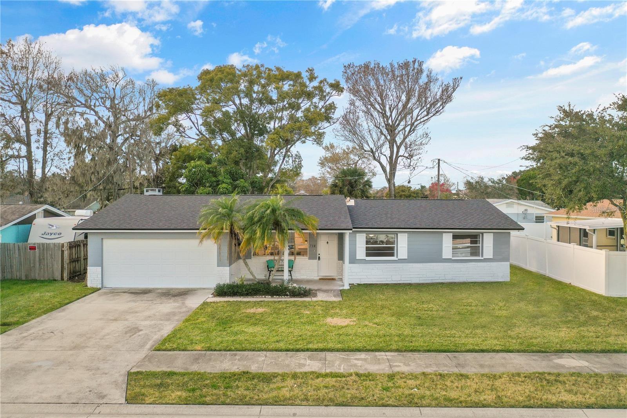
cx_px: 314
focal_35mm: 28
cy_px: 209
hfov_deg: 65.5
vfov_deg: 46.4
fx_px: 488
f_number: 2.8
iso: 100
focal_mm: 10.26
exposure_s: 1/25
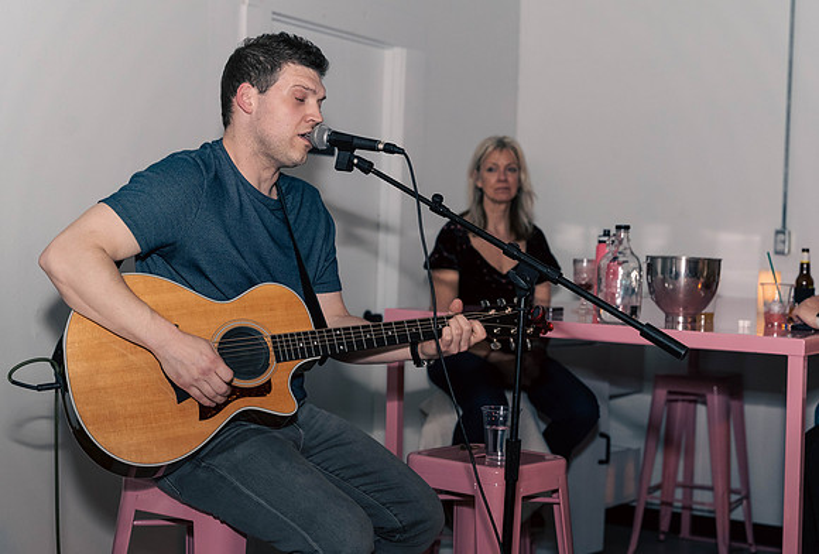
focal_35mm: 58
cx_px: 413
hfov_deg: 34.1
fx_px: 1333
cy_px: 263
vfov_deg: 23.4
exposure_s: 1/160
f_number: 3.5
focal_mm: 55
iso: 4000
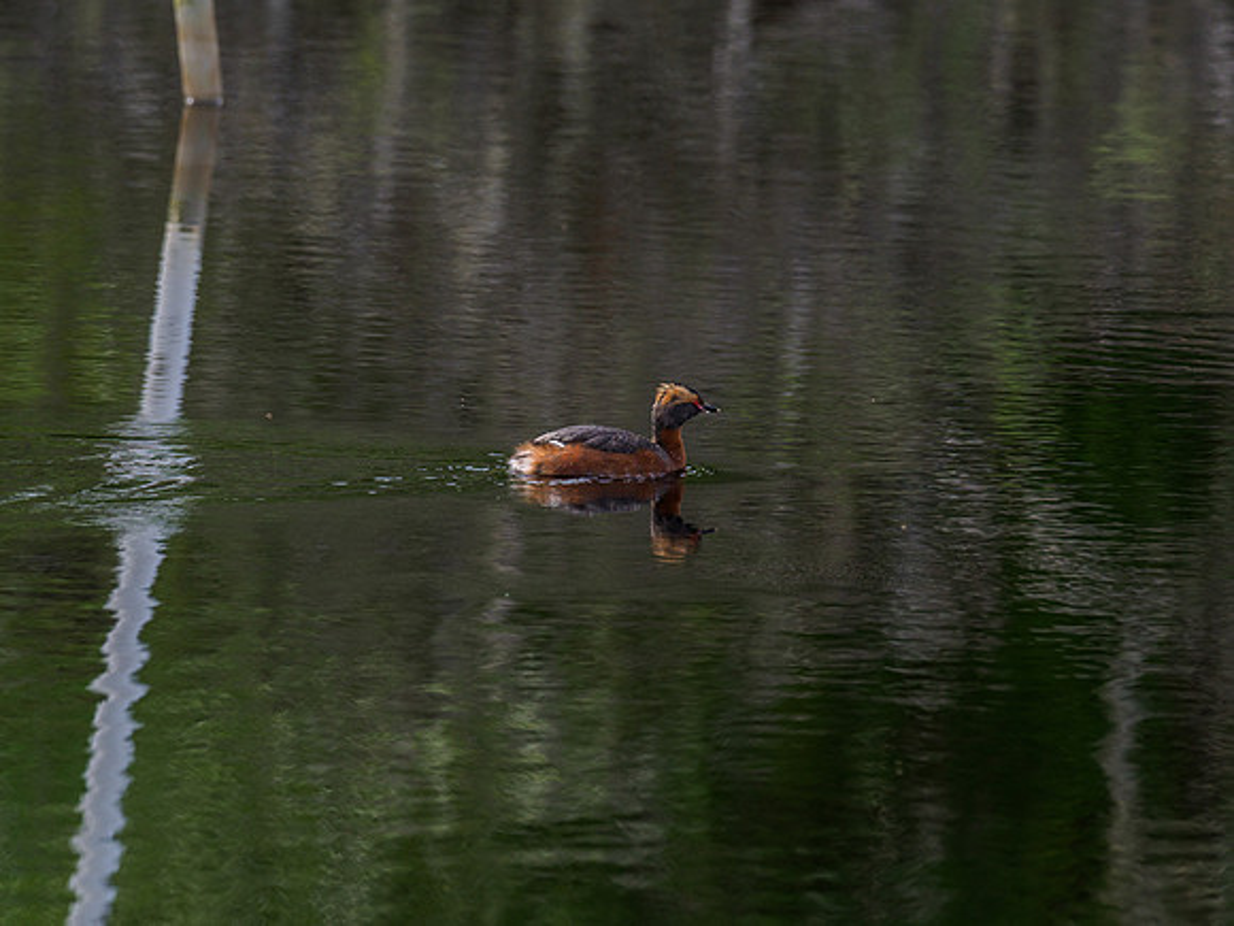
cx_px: 617
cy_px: 463
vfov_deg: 1.8
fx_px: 29980
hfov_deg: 2.4
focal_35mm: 841
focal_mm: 420
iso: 320
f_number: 5.6
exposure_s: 1/500
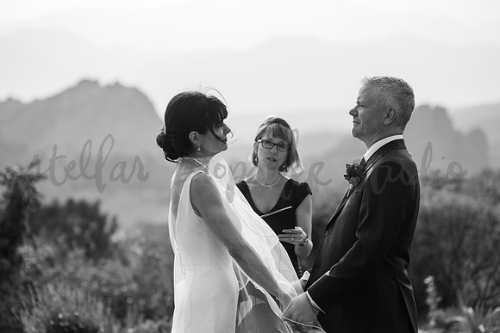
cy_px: 166
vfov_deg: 15.3
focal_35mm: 89
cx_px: 250
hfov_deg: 22.8
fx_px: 1242
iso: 160
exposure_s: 1/3200
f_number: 2.2
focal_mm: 85
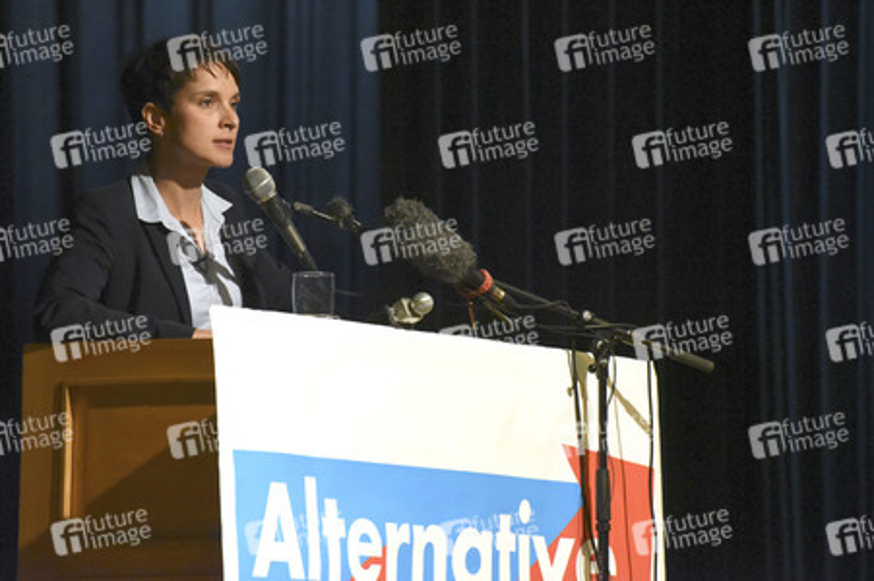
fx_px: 6065
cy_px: 290
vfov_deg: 5.5
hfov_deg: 8.2
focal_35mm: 250
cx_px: 437
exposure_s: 1/320
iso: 12800
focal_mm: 250
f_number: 8
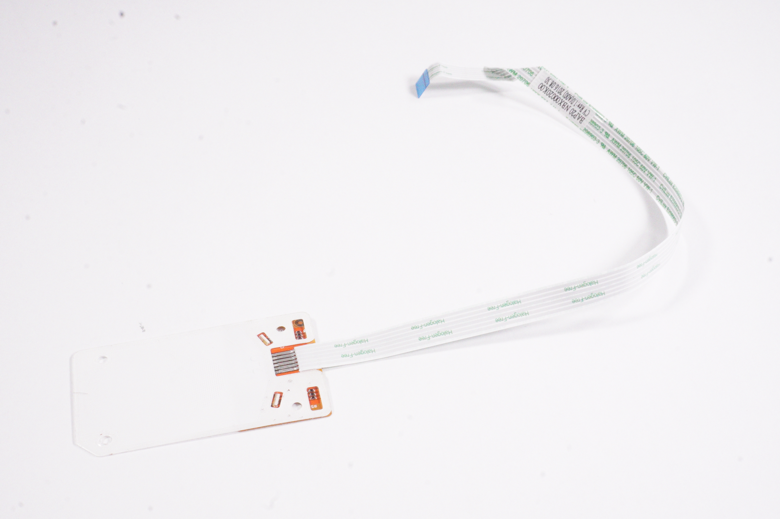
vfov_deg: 27.2
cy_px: 260
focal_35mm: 50
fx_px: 1072
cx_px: 390
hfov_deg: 40.0
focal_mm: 33
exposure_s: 1/250
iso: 10000
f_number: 22
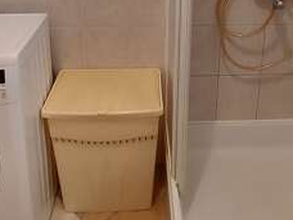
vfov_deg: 33.4
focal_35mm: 39
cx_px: 166
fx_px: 330
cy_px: -4
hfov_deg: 47.7
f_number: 2.2
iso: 250
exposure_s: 1/33
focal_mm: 1.74
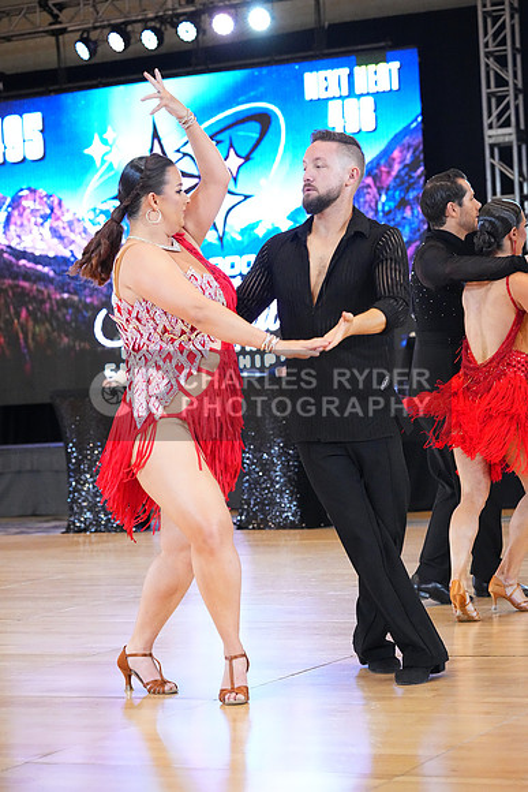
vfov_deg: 23.9
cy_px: 396
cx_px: 264
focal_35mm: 85
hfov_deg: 16.1
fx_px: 1869
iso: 12800
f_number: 4.5
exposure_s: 1/400
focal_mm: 85
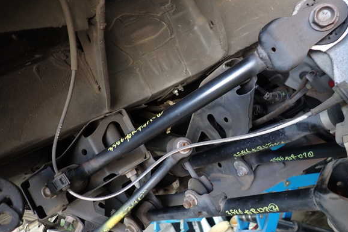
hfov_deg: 67.4
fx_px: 261
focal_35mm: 27
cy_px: 114
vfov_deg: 47.9
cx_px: 180
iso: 200
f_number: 2
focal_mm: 4.5
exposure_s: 1/30
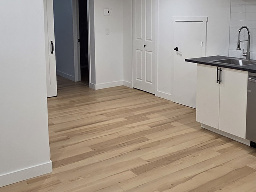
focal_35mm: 39
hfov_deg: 47.8
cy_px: 64
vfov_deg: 36.4
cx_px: 144
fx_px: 288
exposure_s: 1/60
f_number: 2.2
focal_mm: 2.2
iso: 160
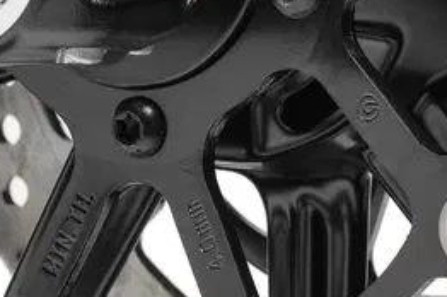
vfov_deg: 4.0
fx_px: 4254
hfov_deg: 6.0
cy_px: -235
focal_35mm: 343
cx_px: 152
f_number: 6.3
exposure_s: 1/100
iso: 100
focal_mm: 50
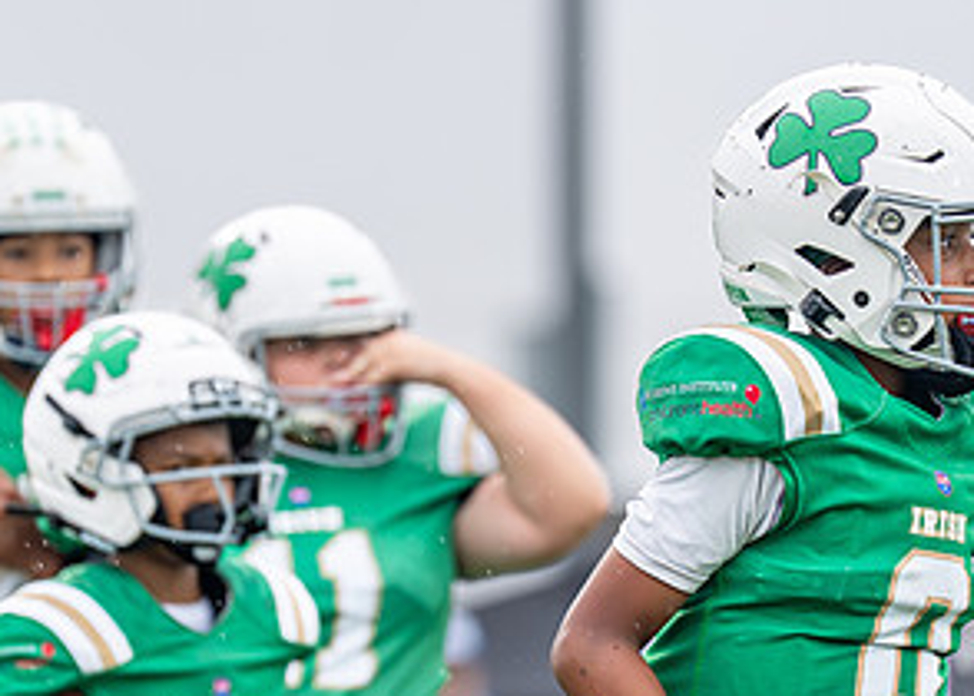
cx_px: 373
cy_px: 454
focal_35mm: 506
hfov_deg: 4.0
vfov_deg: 2.8
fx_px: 13997
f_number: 2.8
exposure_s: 1/1000
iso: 400
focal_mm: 200
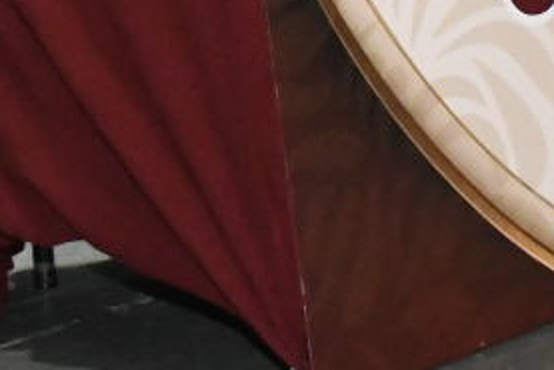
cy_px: -454
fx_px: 3064
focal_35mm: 199
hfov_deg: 10.2
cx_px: -16
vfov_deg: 6.6
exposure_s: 1/125
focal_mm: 23
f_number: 5.6
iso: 6400
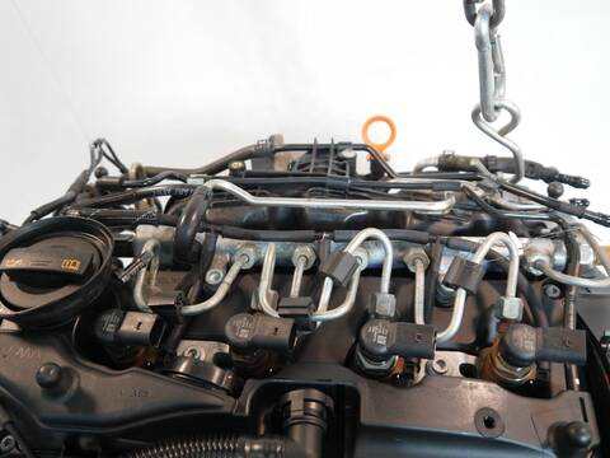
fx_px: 529
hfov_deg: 60.0
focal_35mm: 30
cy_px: 229
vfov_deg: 46.8
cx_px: 305
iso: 1250
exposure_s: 1/125
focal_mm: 15
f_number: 3.6
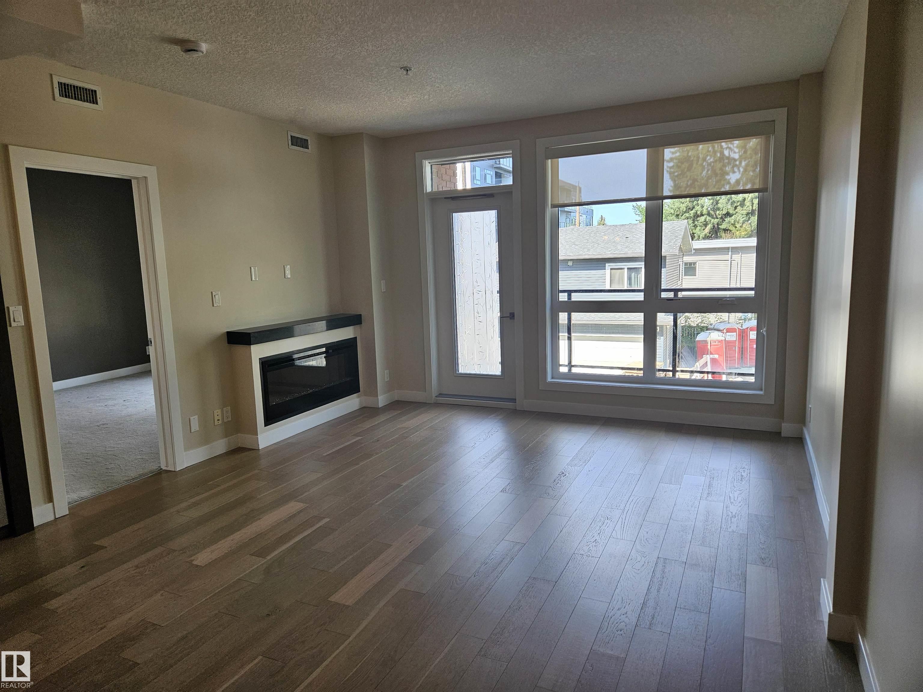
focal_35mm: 23
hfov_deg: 73.9
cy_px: 346
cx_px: 462
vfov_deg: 58.9
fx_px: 613
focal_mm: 5.4
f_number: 1.8
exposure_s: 1/180
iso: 64
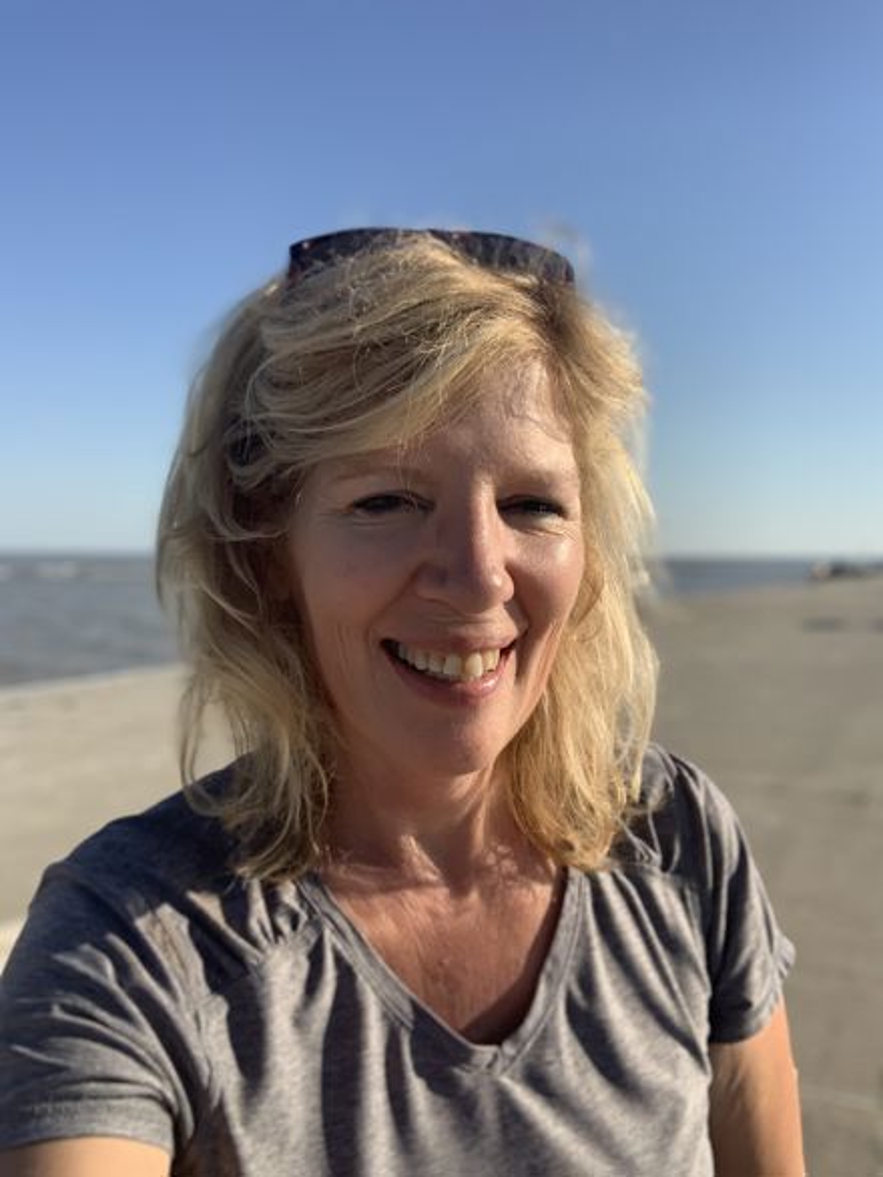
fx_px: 1089
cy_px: 588
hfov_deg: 44.1
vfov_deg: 56.8
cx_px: 442
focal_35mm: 32
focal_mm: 2.87
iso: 16
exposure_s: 1/1155
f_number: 2.2
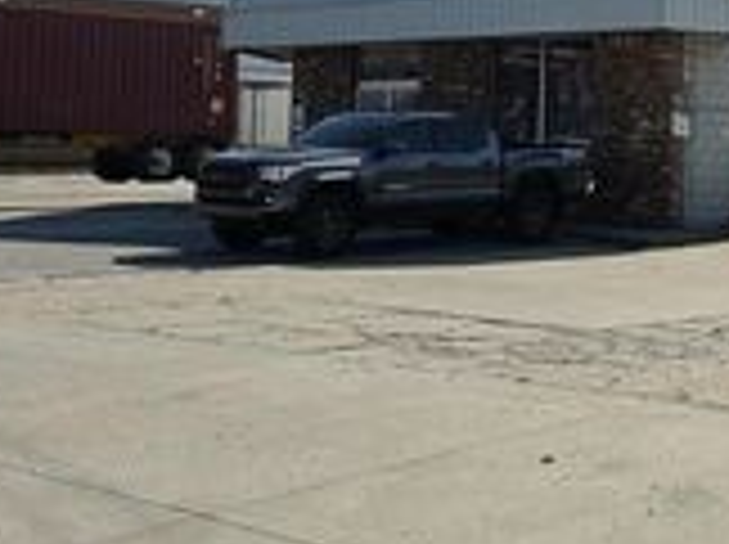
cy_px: 38
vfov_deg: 20.2
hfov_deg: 25.7
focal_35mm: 71
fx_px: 1493
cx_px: 765
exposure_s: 1/10000
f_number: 1.4
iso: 32
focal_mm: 6.5
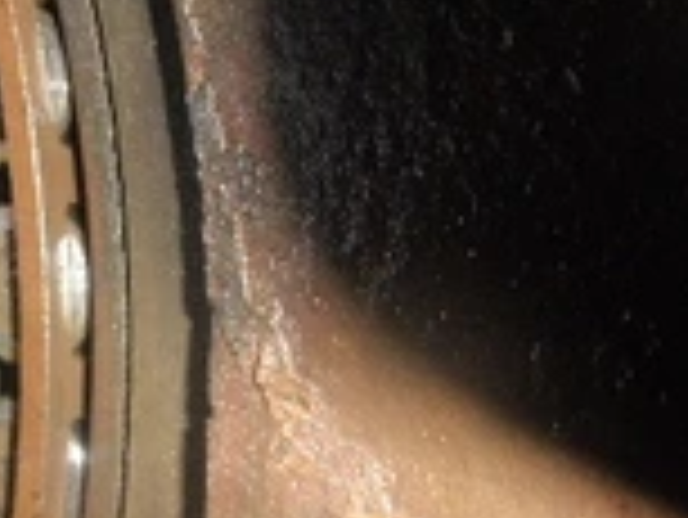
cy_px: 198
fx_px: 1452
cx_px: -4
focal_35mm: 73
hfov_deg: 25.3
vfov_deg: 20.2
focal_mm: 5
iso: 400
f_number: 8.5
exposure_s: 1/30
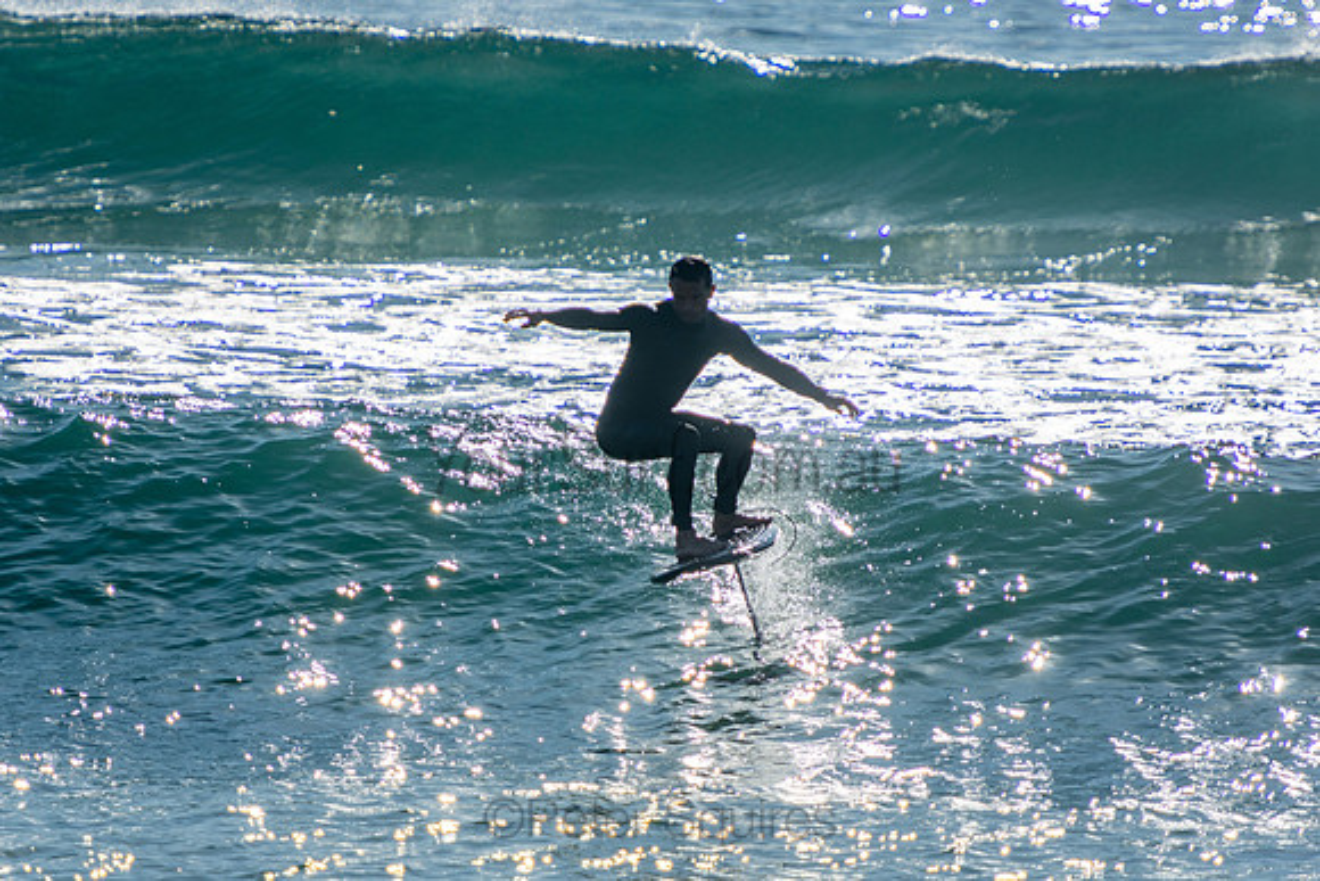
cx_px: 660
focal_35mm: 480
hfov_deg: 4.3
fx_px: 17603
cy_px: 440
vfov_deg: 2.9
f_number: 5.6
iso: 110
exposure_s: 1/1600
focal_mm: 320
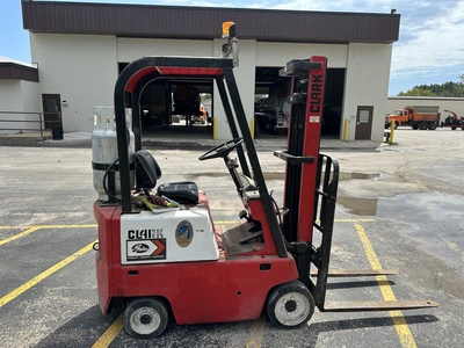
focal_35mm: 24
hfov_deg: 71.6
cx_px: 232
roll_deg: -0.7
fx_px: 322
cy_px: 174
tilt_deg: -10.1
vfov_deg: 56.8
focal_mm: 6.86
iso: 80
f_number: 1.78
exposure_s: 1/3861
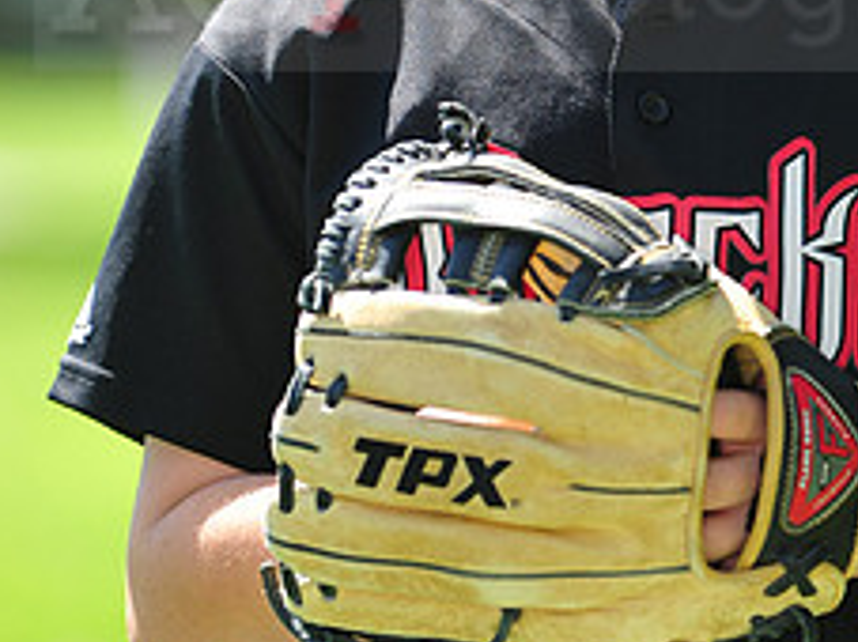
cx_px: 711
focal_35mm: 491
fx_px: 12164
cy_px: -49
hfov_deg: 4.0
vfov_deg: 3.0
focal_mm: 200
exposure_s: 1/400
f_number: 4.5
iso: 200
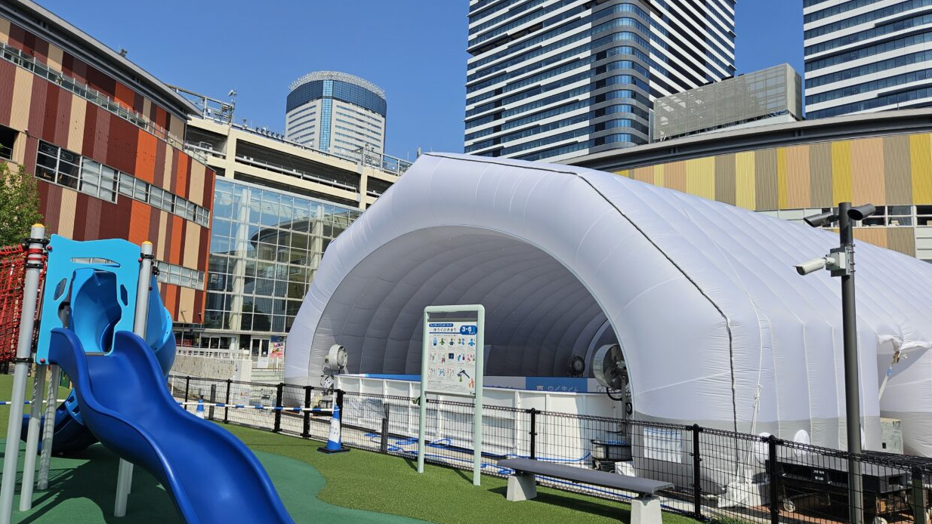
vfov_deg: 44.4
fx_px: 643
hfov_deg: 71.9
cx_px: 458
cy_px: 274
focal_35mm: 26
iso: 25
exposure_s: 1/3446
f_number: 1.8
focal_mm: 5.4
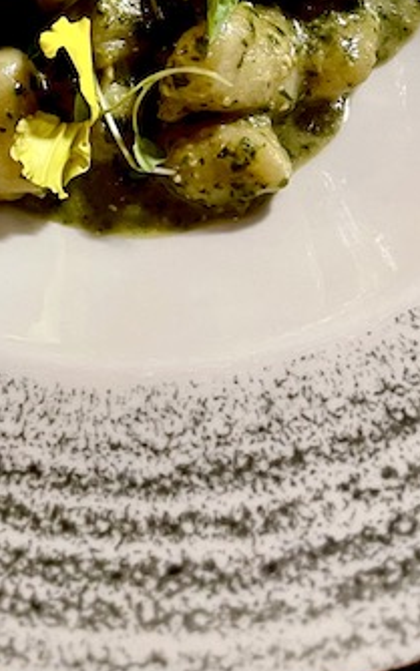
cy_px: -82
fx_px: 1208
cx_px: -12
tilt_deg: -60.1
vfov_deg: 28.1
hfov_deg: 19.1
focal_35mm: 66
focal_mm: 5.1
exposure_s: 1/50
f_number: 1.6
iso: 200
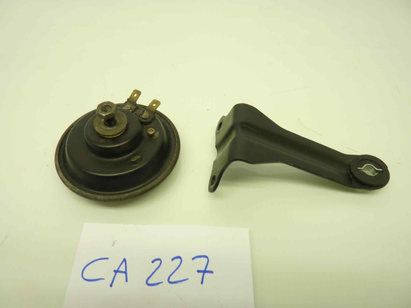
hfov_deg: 69.4
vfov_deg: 54.9
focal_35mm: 25
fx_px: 297
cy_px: 154
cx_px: 206
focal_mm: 4.1
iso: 80
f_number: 3.3
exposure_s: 1/25
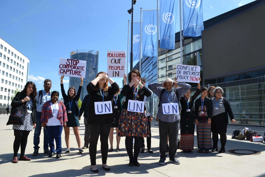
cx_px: 132
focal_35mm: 27
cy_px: 88
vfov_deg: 47.9
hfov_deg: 67.4
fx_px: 199
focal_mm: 18
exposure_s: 1/200
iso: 100
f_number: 7.1
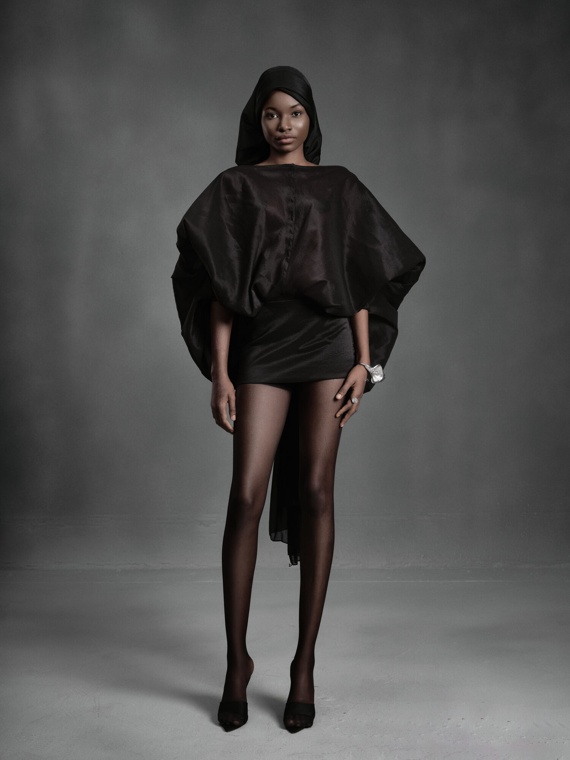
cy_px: 380
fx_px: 1208
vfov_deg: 34.9
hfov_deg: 26.6
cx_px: 285
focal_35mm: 55
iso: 320
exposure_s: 1/125
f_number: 5.6
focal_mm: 70
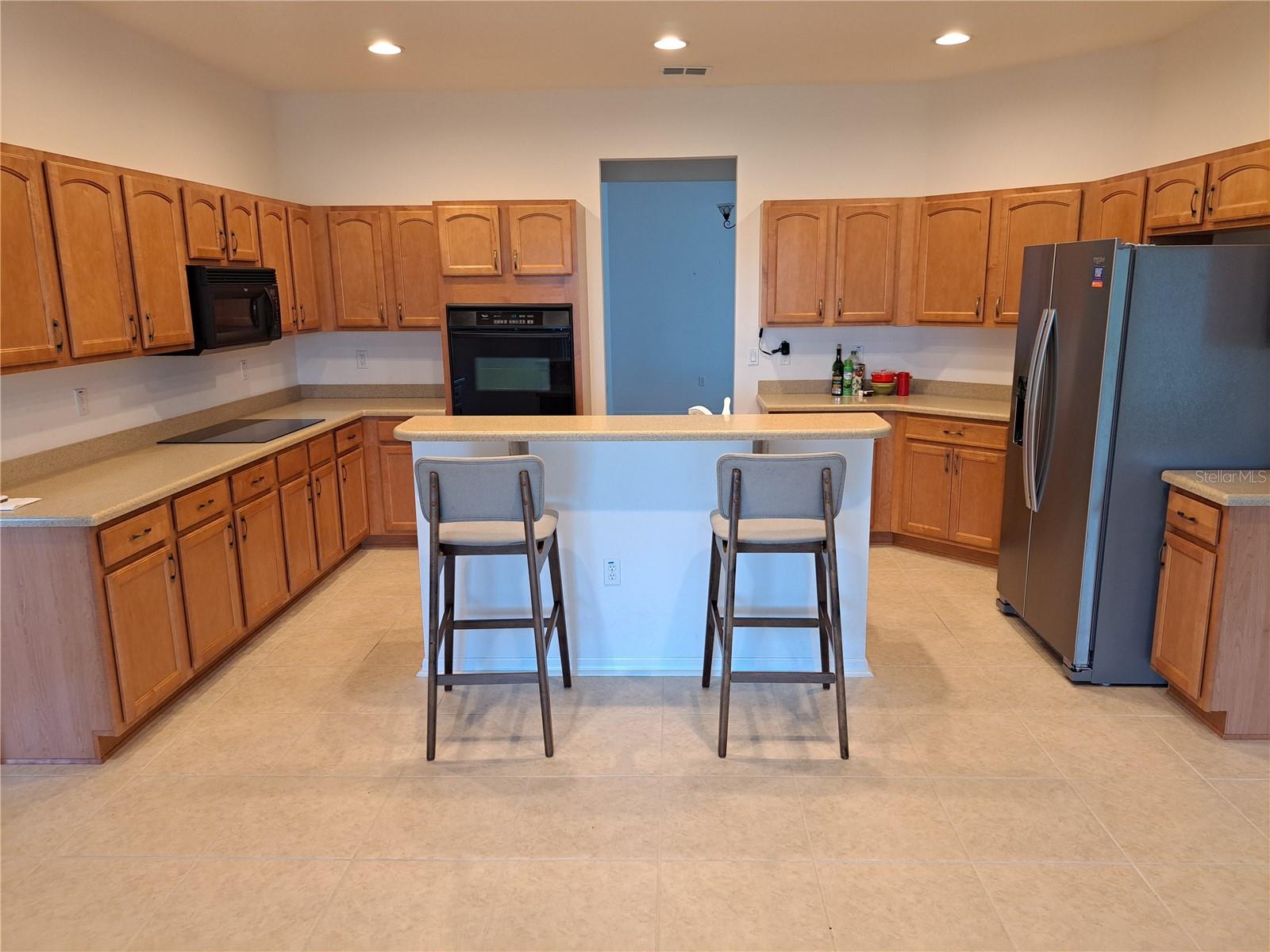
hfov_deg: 71.6
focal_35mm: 24
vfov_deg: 56.8
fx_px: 881
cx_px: 635
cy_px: 476
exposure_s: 1/60
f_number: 1.8
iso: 200
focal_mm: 5.23
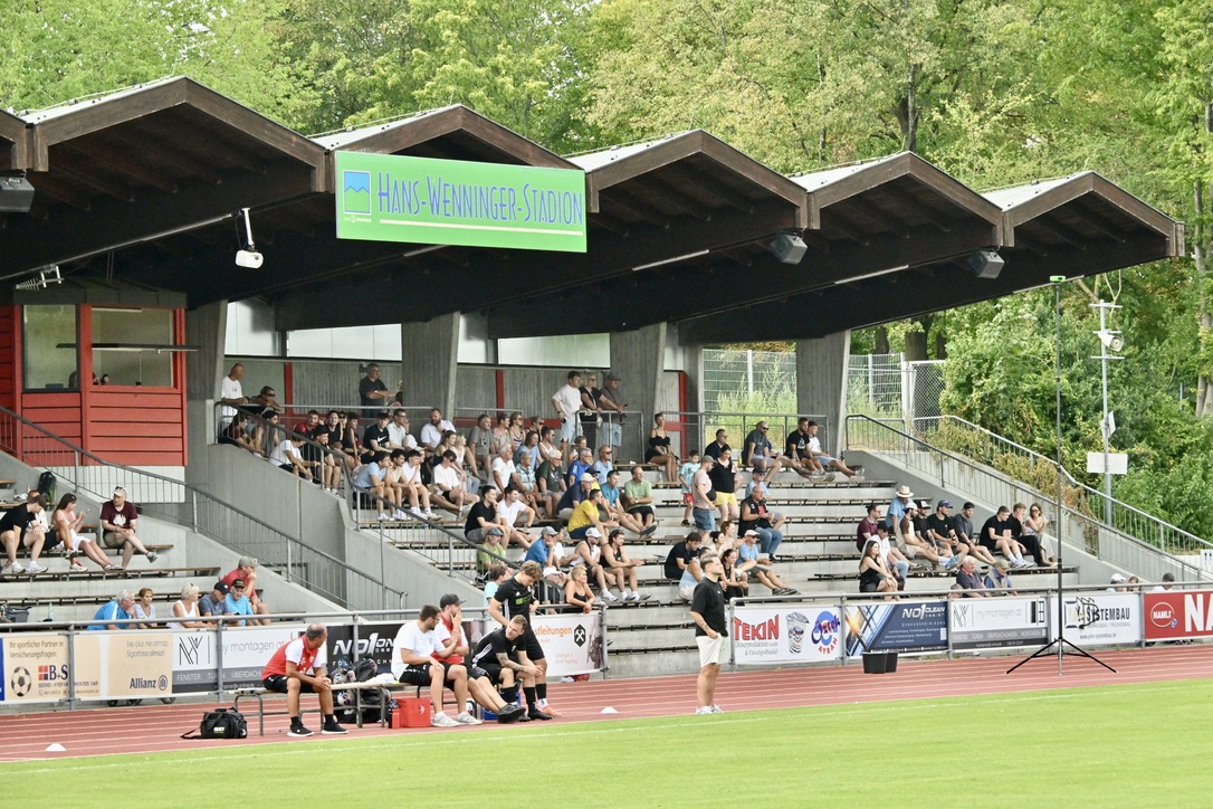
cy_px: 404
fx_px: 4885
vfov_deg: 9.5
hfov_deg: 14.2
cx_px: 606
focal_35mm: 145
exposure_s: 1/1250
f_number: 13
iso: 3200
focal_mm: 145
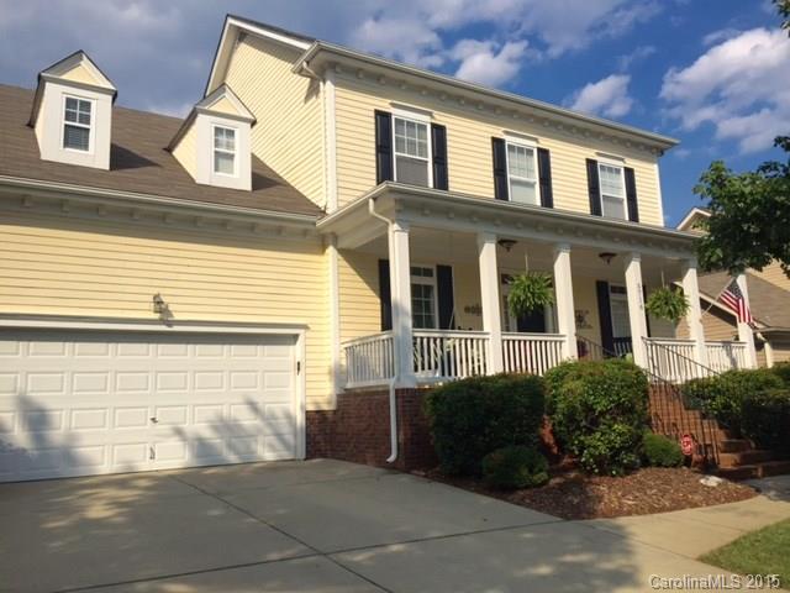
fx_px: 662
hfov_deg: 61.7
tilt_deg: +9.4
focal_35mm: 29
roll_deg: +1.8
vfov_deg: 48.2
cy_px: 296
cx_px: 395
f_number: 2.2
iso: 32
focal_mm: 4.15
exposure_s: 1/3597
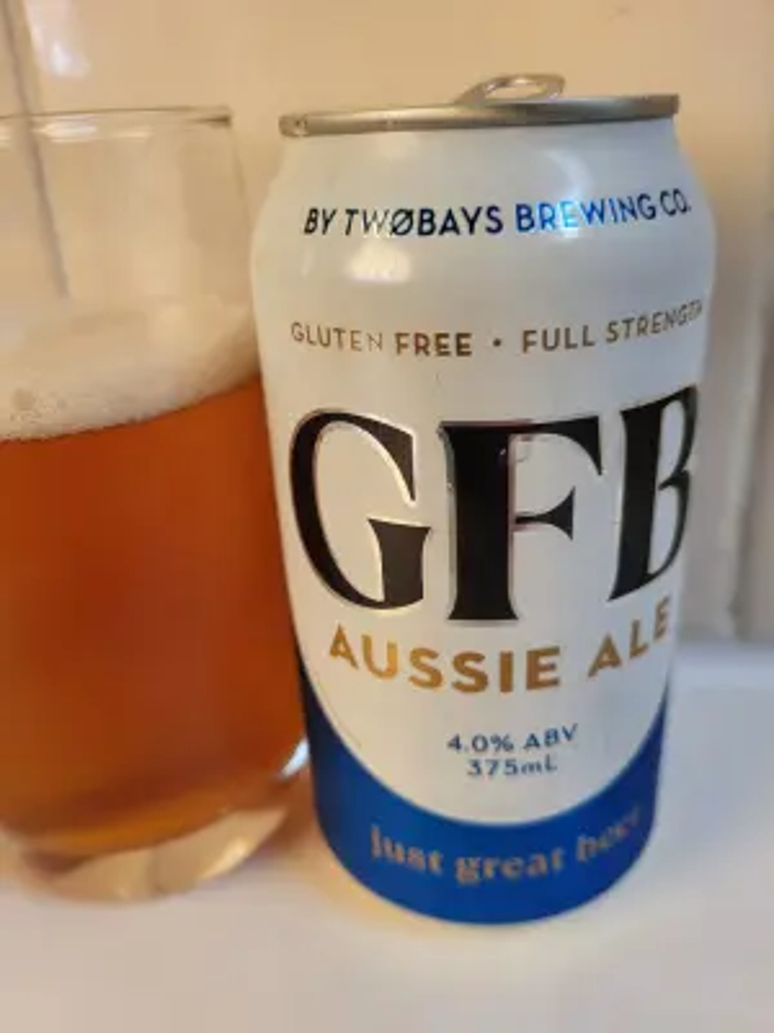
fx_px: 775
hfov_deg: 53.1
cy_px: 516
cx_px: 387
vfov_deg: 67.3
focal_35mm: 26
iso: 320
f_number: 1.8
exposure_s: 1/100
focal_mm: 5.4
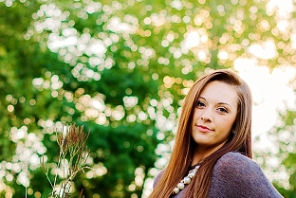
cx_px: 141
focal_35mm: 123
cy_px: 170
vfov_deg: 11.1
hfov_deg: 16.6
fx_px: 1013
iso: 200
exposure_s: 1/125
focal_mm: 50
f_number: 2.2
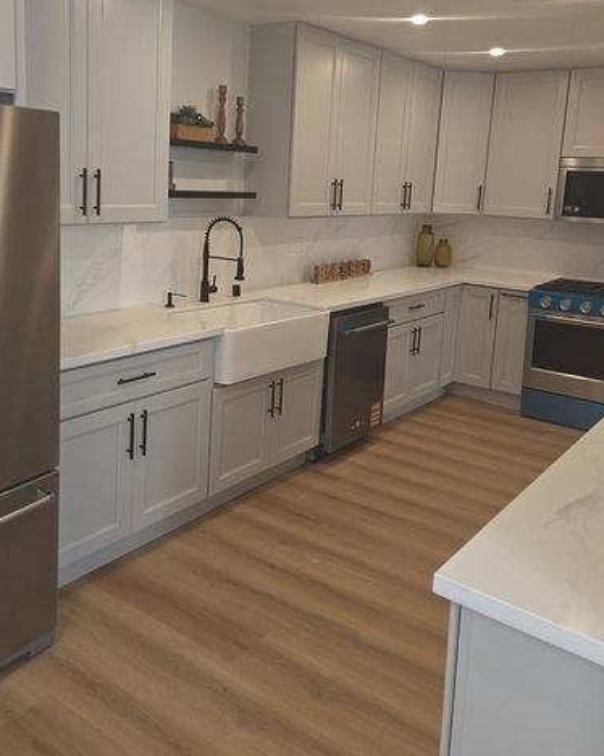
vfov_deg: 55.0
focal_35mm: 32
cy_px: 277
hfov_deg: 45.7
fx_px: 716
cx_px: 271
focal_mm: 5.4
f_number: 1.8
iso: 125
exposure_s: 1/60
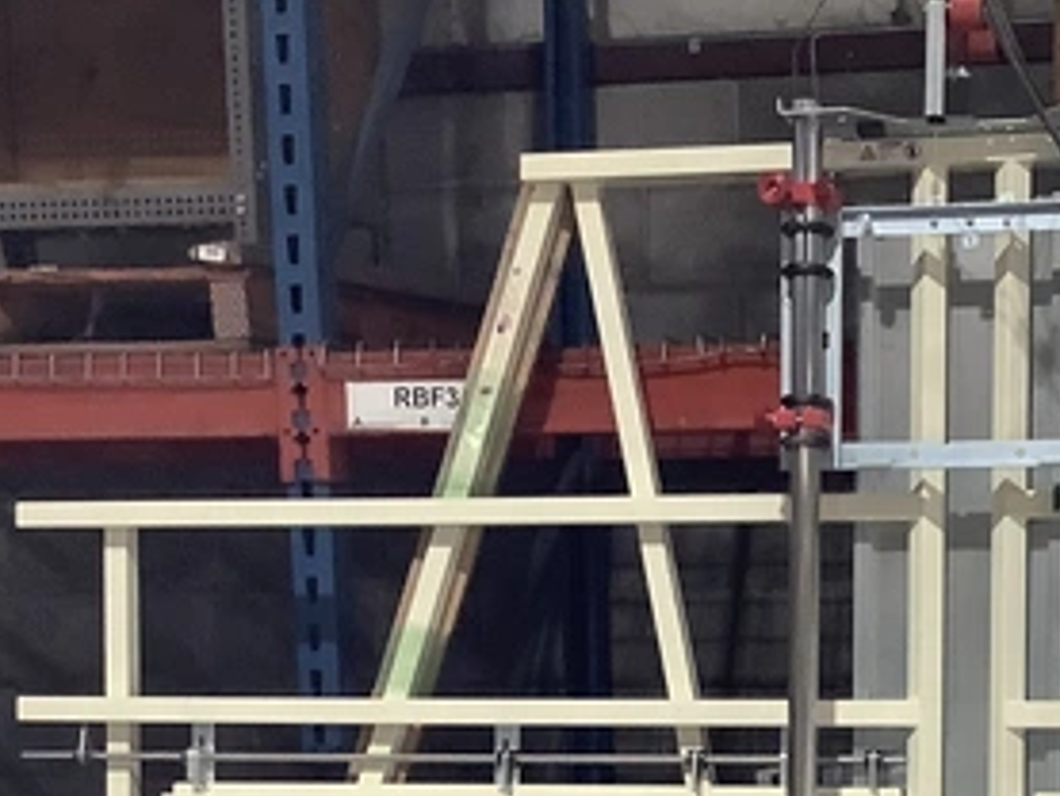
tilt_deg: -10.0
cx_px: 938
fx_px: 2573
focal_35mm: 84
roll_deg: +0.5
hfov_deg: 22.7
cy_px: 936
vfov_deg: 16.9
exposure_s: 1/60
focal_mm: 3.3
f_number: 2.4
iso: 250
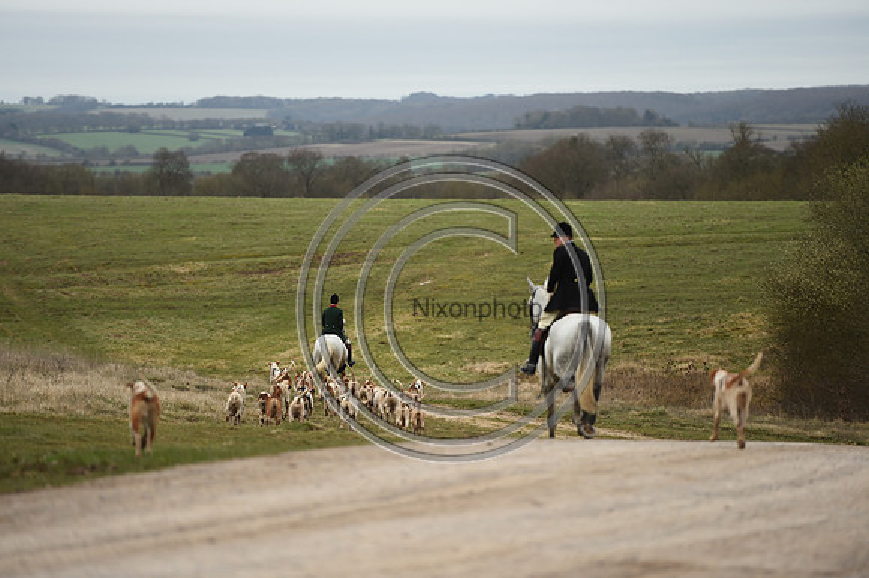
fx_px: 4825
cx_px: 434
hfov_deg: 10.3
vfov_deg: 6.9
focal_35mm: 200
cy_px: 289
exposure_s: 1/1250
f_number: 3.2
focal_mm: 200
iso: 450
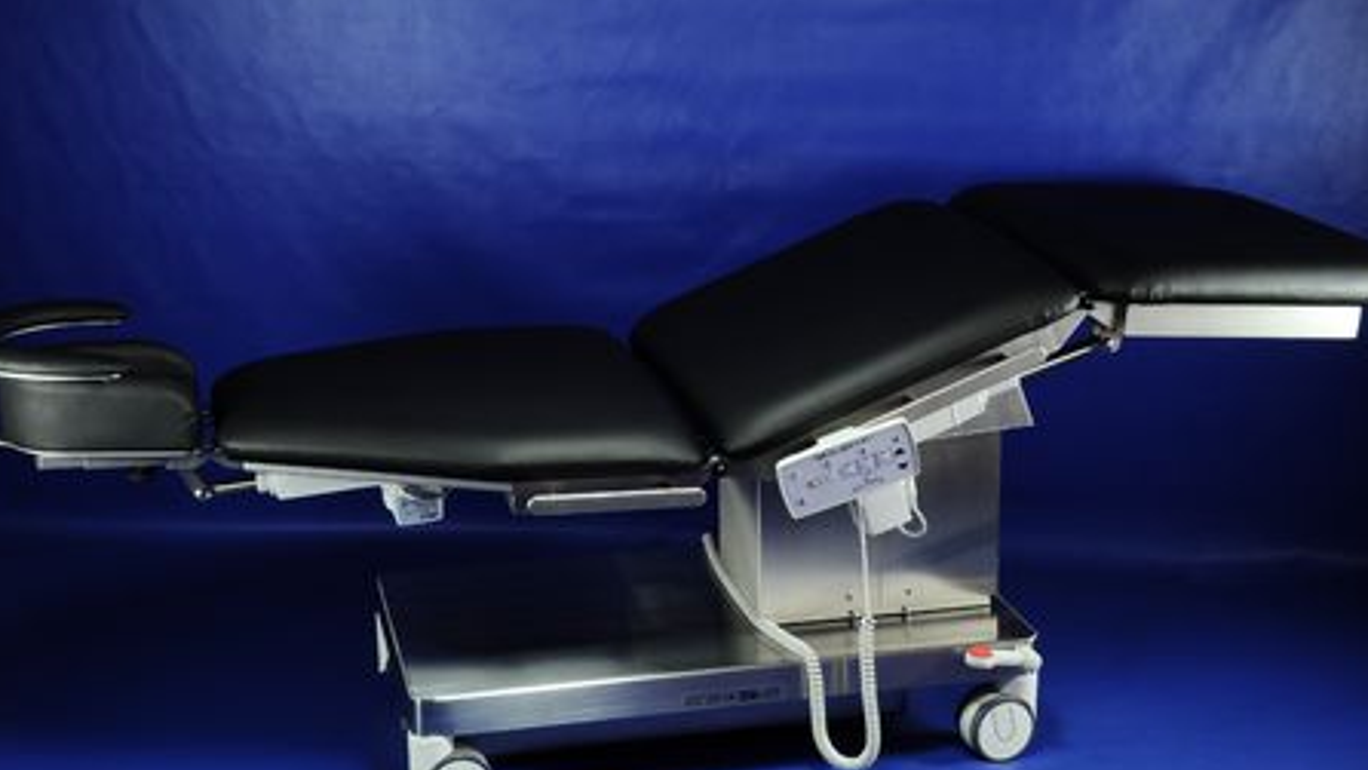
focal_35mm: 62
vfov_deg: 19.6
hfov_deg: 34.0
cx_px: 687
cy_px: 380
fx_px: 2234
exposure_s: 4
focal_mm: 35
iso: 100
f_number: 20
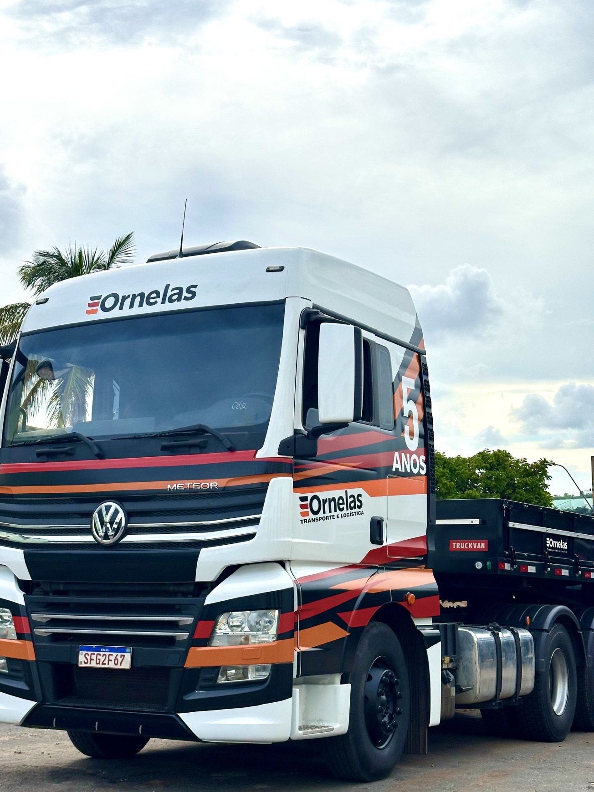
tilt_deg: +6.5
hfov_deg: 27.5
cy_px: 428
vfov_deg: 36.2
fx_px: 1213
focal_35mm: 53
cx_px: 269
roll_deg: +1.6
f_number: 1.78
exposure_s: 1/7092
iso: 64
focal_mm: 6.86
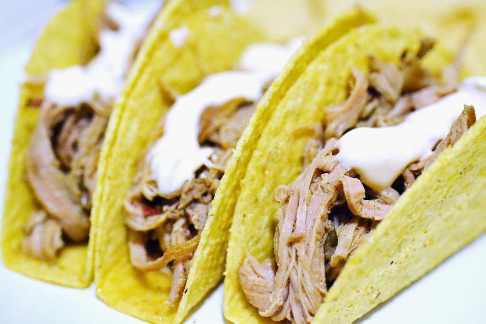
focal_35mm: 60
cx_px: 243
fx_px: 810
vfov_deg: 22.6
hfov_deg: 33.4
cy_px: 162
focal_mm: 40
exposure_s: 1/80
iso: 3200
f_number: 4.5
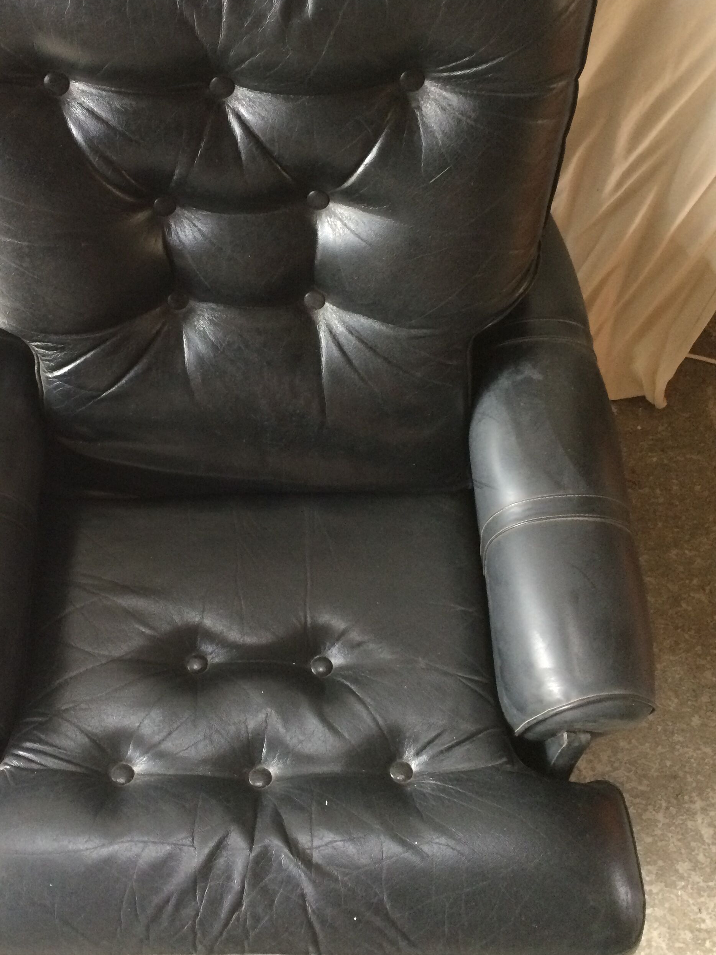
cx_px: 248
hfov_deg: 37.4
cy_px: 430
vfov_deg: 48.9
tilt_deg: -66.2
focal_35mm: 38
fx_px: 1048
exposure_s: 1/33
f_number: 2.2
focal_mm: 4.15
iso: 250
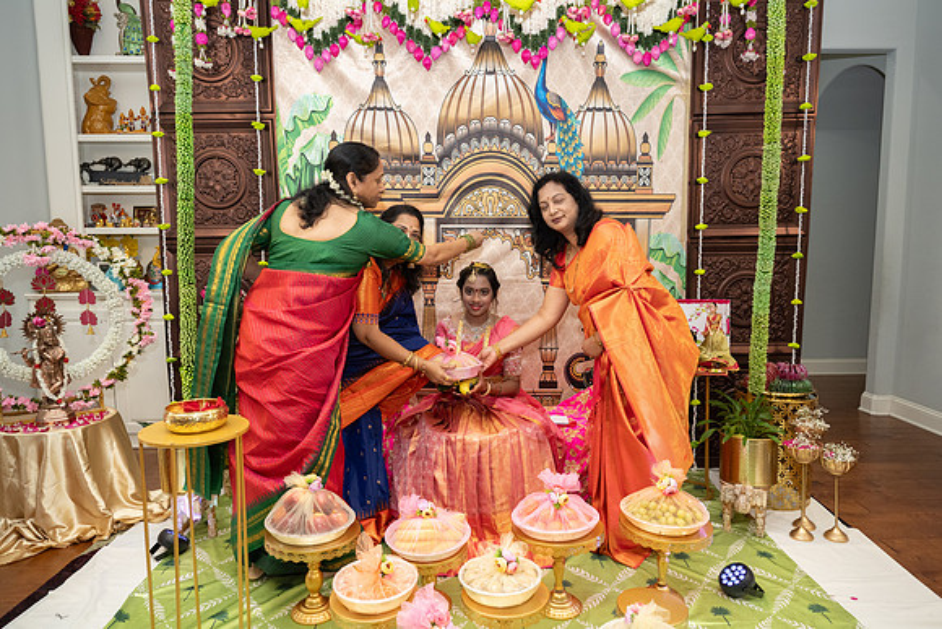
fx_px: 632
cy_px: 314
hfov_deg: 73.4
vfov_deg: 52.9
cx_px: 471
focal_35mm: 24
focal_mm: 24
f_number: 4
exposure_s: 1/160
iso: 1000
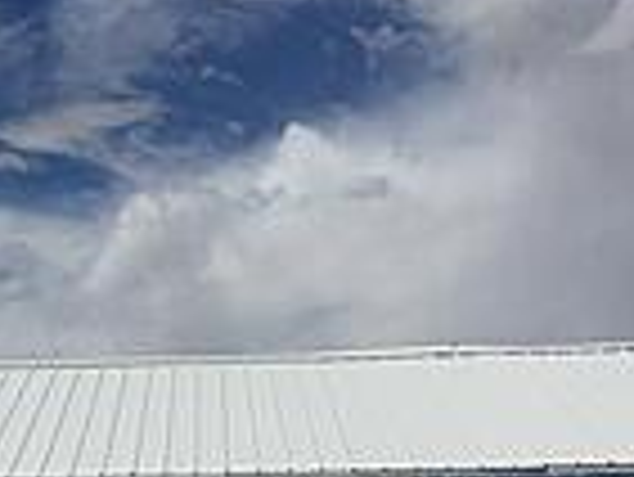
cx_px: 171
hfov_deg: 23.6
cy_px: 580
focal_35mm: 82
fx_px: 1503
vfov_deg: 17.2
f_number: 2.2
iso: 32
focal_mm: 4.15
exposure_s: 1/9901
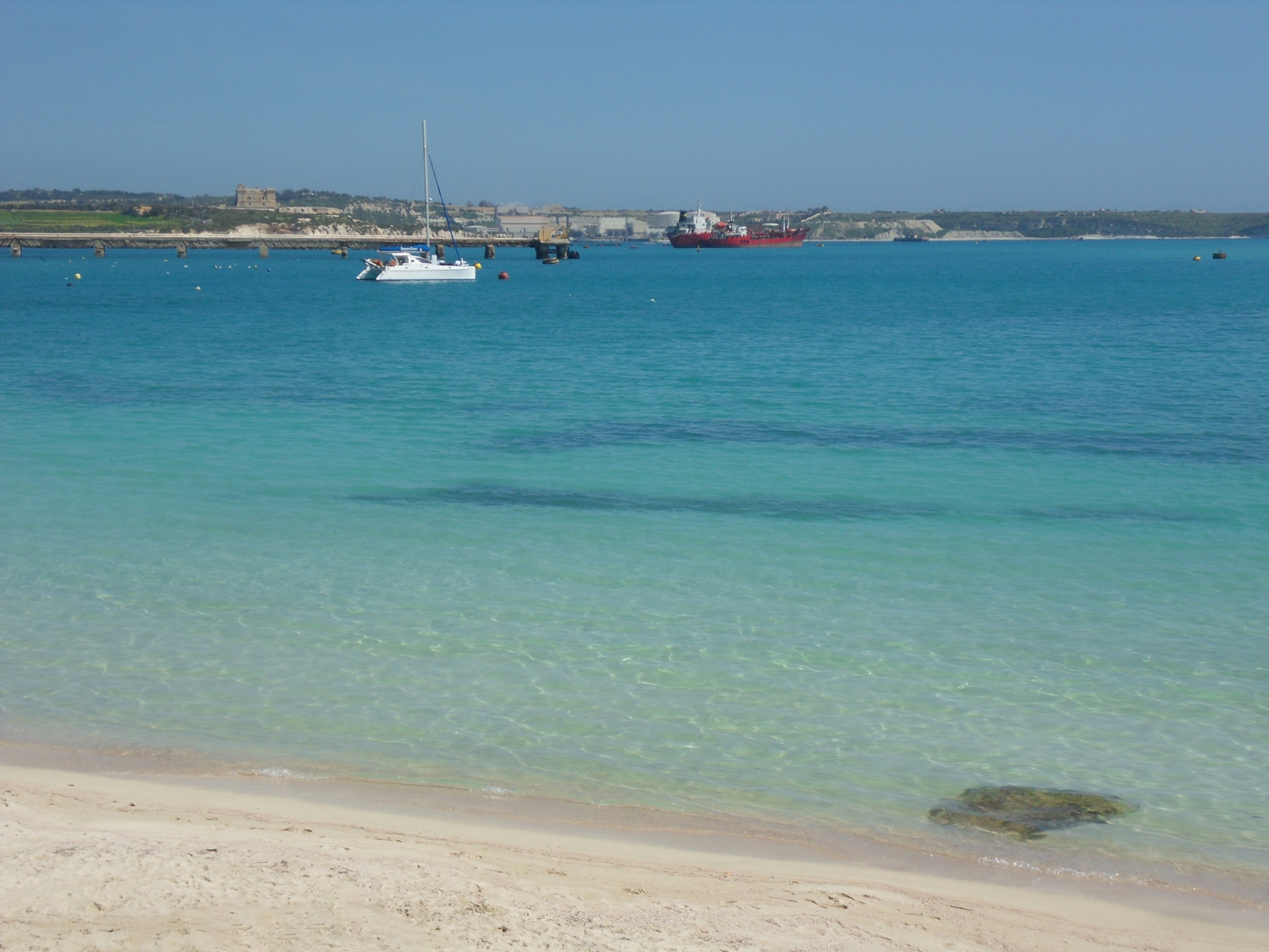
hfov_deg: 32.2
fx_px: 2200
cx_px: 634
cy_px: 476
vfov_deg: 24.4
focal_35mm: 60
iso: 80
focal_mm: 10.5
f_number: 10.8
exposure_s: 1/180
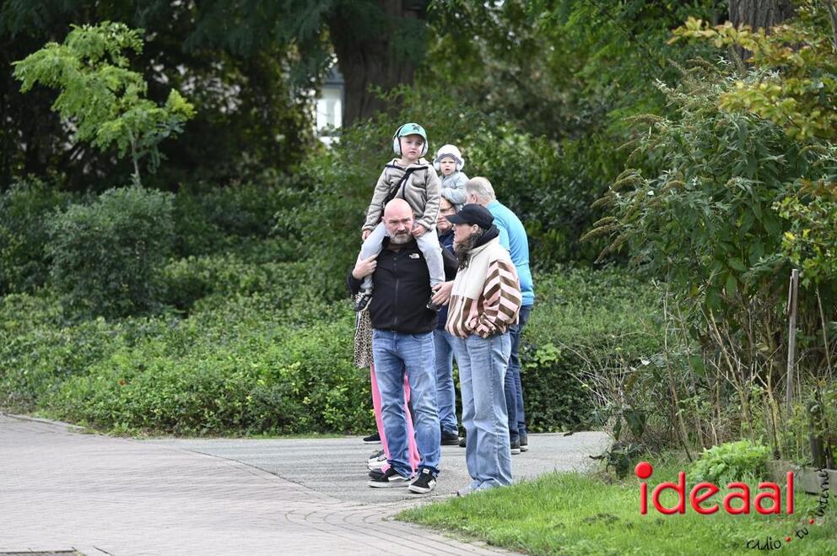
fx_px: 4064
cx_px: 418
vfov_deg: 7.8
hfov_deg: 11.8
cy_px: 278
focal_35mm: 175
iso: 320
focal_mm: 175
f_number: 4.8
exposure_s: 1/400
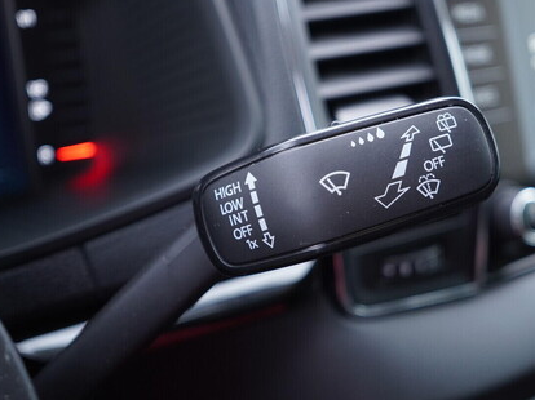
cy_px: 203
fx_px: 711
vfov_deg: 31.5
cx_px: 275
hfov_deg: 41.3
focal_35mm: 46
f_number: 2.8
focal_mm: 24
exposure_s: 1/40
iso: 400
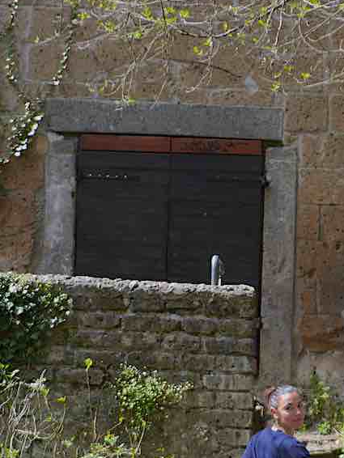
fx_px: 1496
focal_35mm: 113
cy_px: 344
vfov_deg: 17.3
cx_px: 297
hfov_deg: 13.0
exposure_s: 1/1600
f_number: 1.7
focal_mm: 25
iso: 200
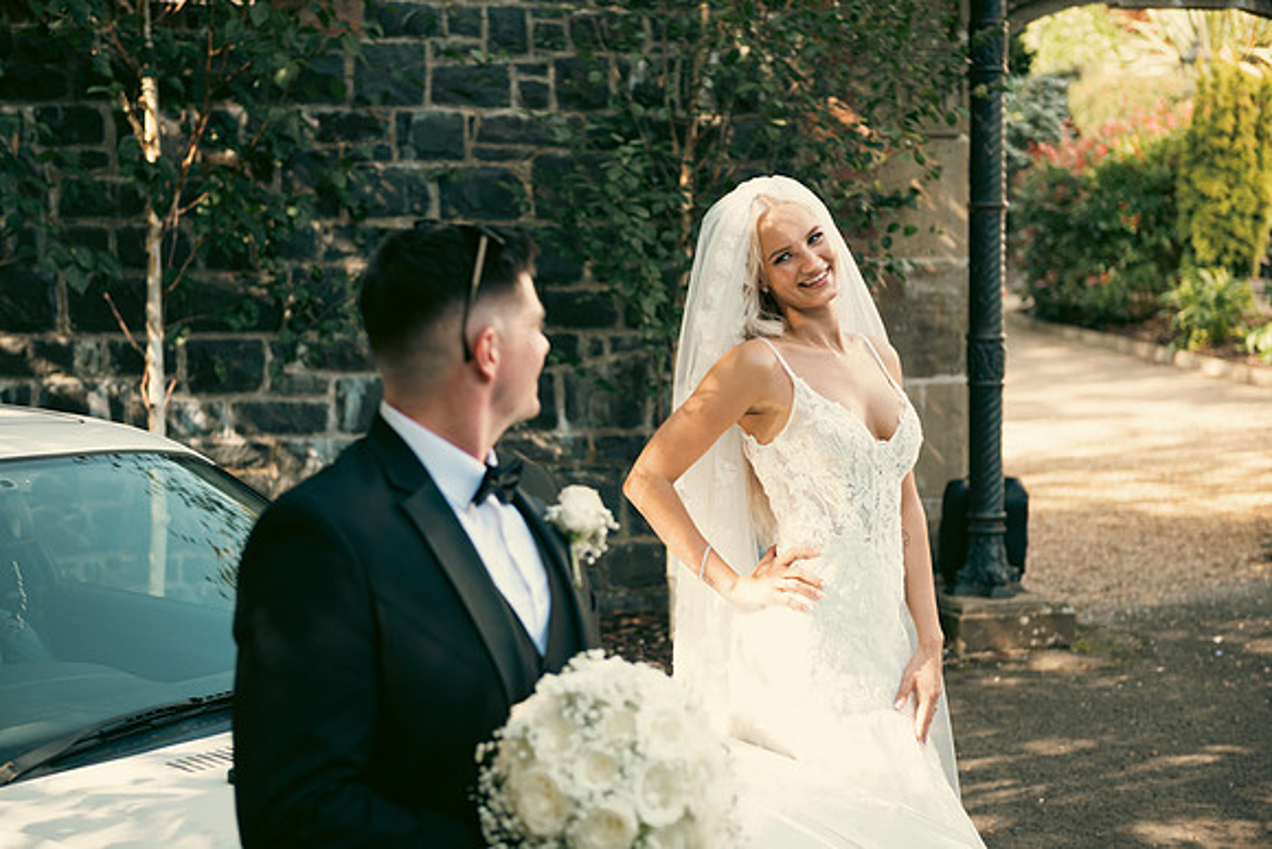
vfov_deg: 21.9
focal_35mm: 62
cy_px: 424
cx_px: 636
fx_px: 2191
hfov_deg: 32.4
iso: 160
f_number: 3.5
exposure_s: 1/200
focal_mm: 62
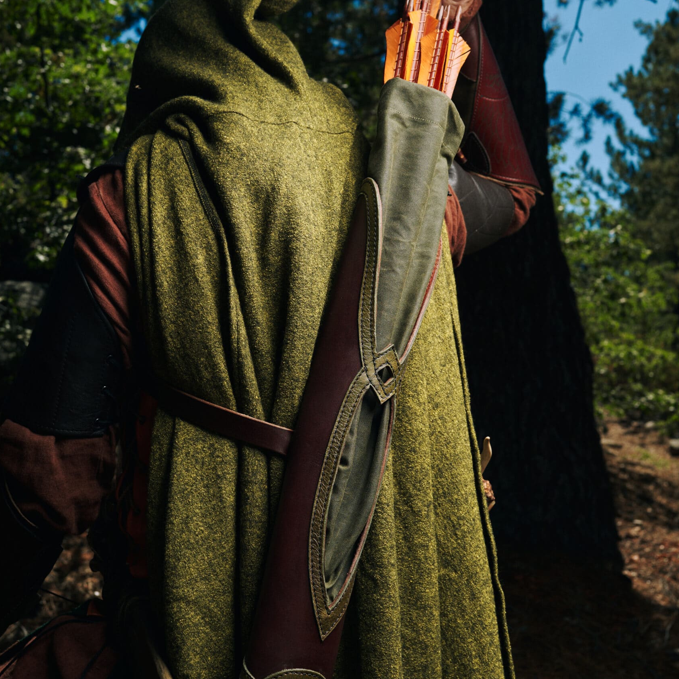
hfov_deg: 37.6
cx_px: 340
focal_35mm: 45
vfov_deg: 37.5
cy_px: 358
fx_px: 999
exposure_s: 1/200
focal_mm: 35
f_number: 6.3
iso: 32
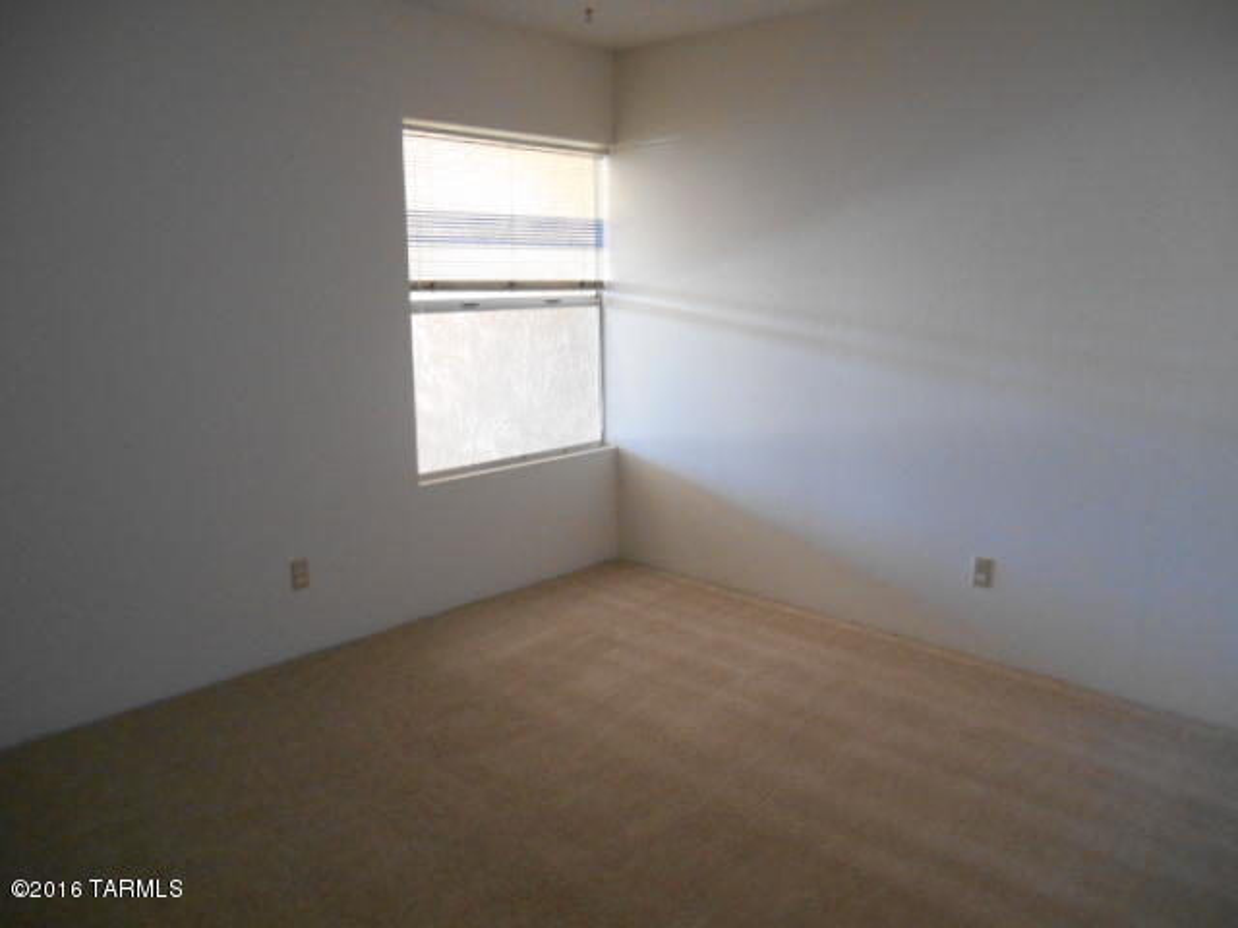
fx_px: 930
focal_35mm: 26
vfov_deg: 53.1
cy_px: 464
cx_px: 619
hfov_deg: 67.3
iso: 400
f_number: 3.4
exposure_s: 1/25
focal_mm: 4.7
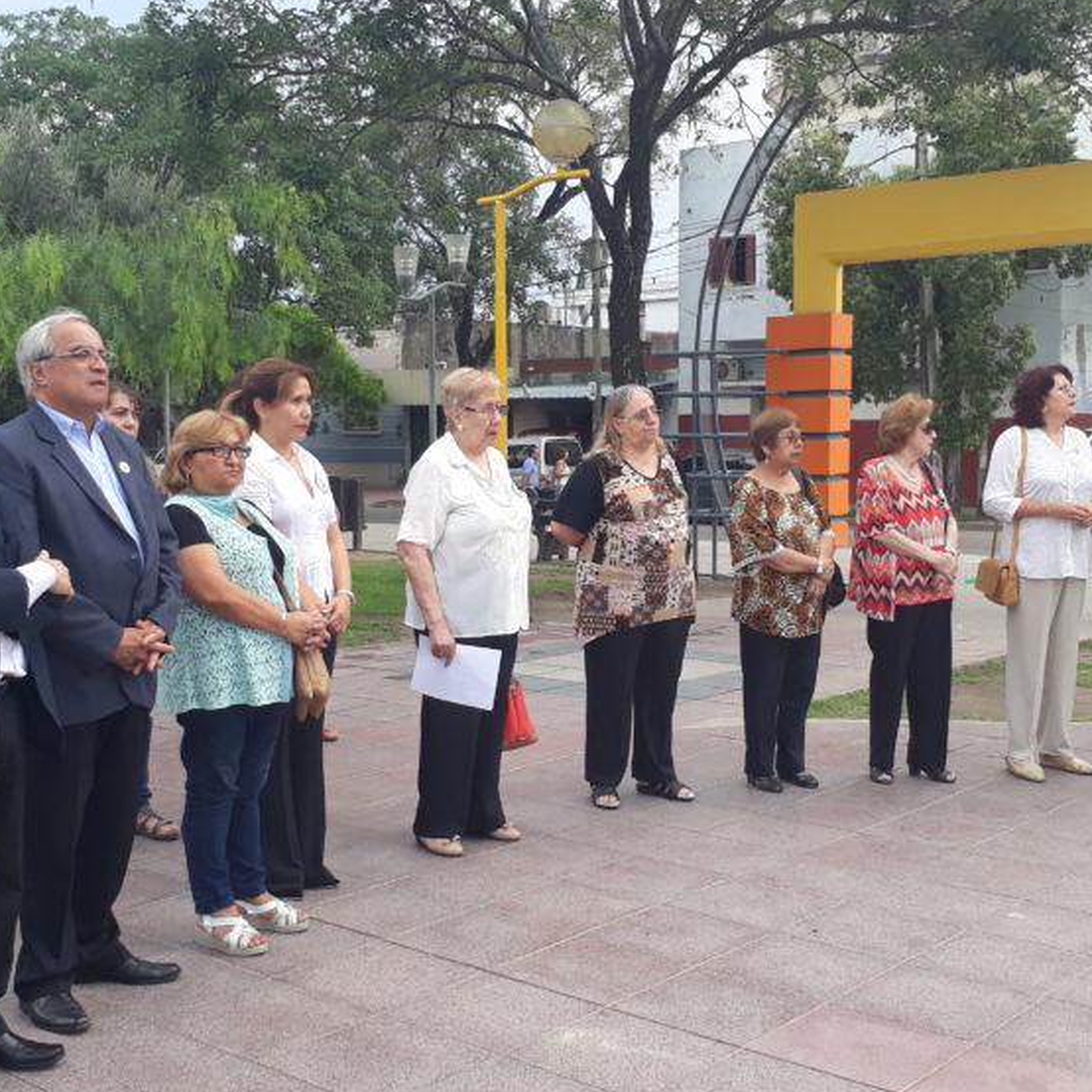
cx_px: 510
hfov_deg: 38.3
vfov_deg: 38.3
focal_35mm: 44
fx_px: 1570
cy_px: 575
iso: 40
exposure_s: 1/250
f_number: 1.9
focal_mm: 3.6
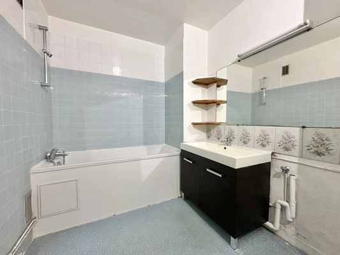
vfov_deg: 85.7
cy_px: 128
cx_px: 170
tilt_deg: -2.4
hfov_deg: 102.1
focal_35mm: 14
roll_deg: -0.3
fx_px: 138
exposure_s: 1/50
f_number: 2.2
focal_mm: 2.22
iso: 400
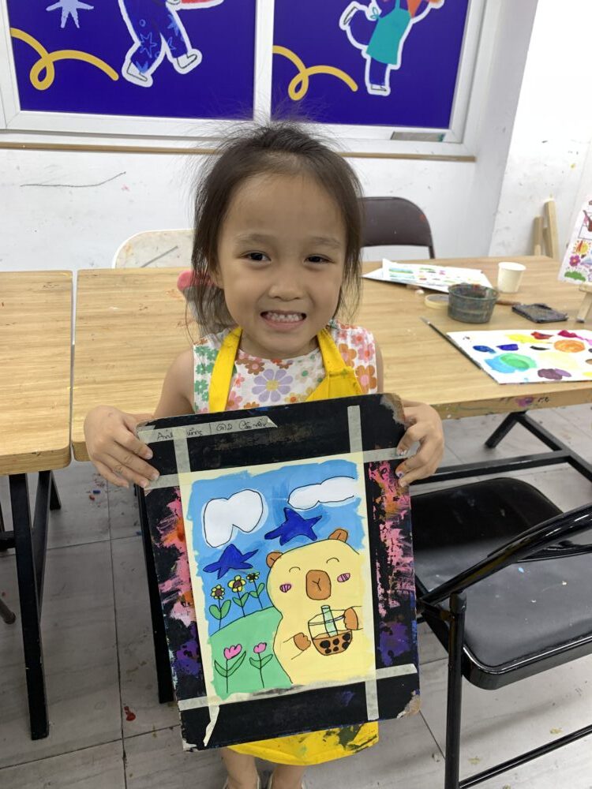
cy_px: 394
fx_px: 593
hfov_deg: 53.1
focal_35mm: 26
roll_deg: -3.9
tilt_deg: -26.5
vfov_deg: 67.3
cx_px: 296
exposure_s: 1/100
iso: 64
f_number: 1.8
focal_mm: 4.25
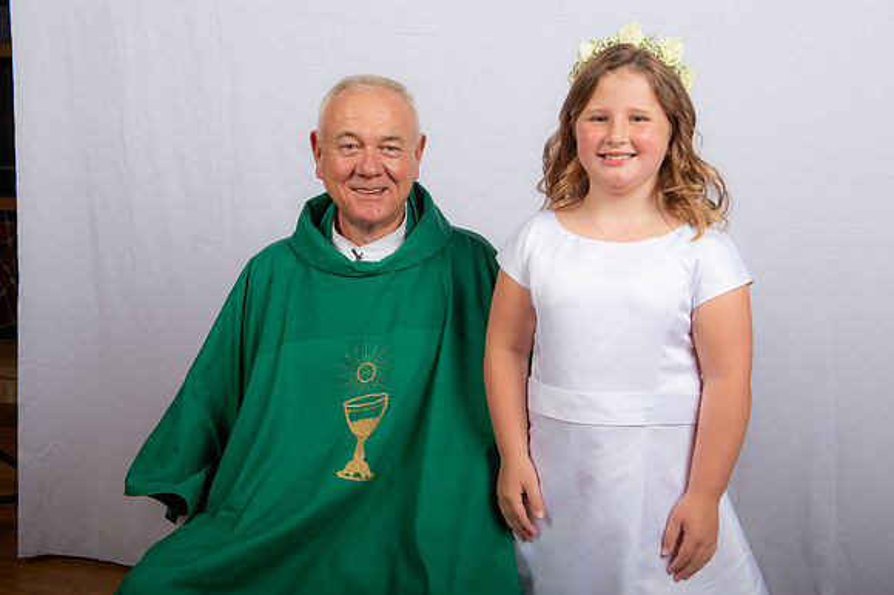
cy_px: 298
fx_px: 1191
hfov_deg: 41.1
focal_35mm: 48
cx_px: 447
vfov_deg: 28.0
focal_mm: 48
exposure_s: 1/200
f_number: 8
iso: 320
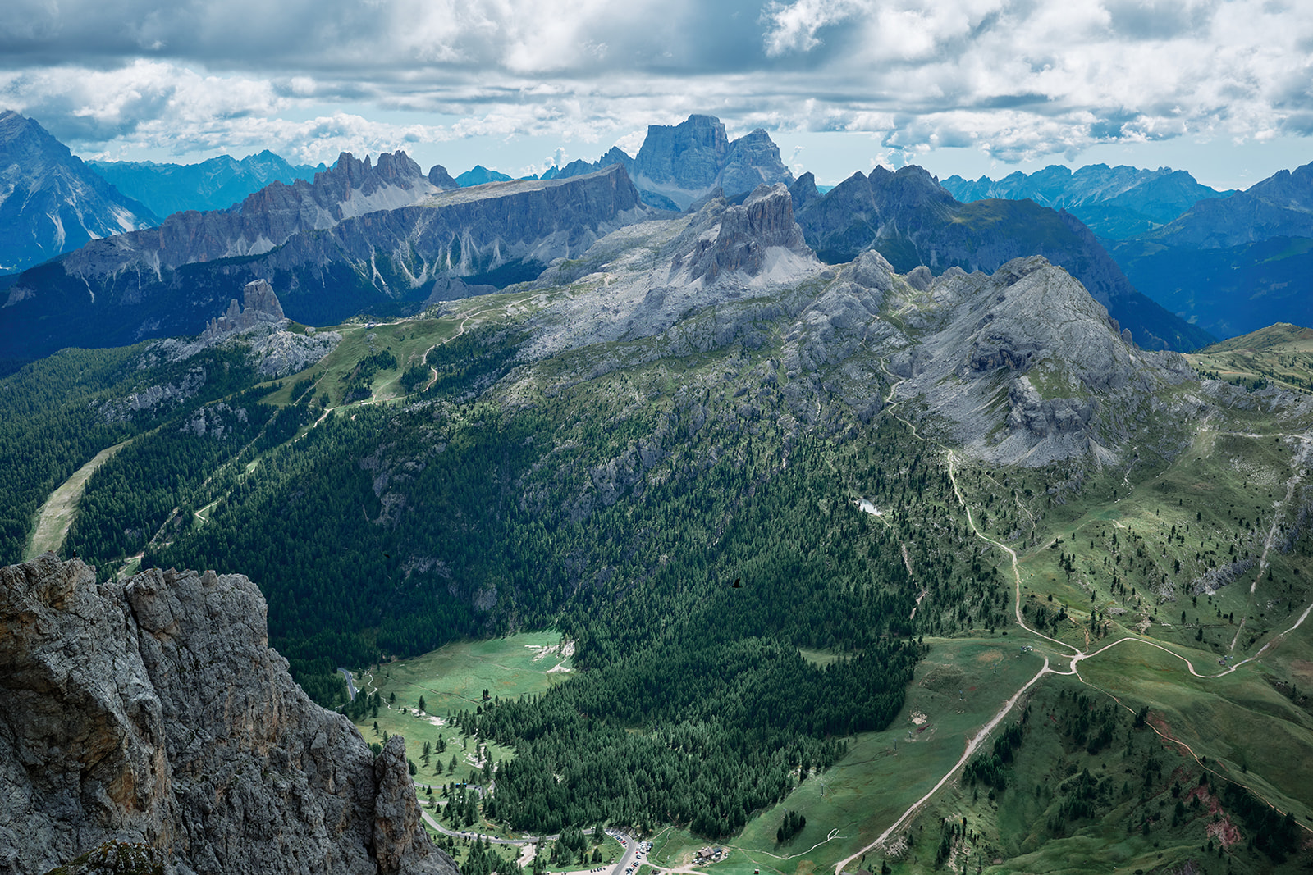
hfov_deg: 54.4
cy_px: 438
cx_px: 656
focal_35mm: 35
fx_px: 1277
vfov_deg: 37.9
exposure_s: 1/2200
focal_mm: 23
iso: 125
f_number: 3.2
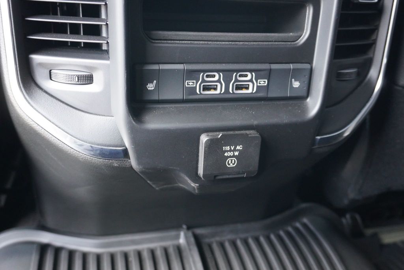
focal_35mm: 33
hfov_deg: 57.2
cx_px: 202
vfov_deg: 40.0
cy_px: 135
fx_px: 371
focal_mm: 22
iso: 2000
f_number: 4
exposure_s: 1/60
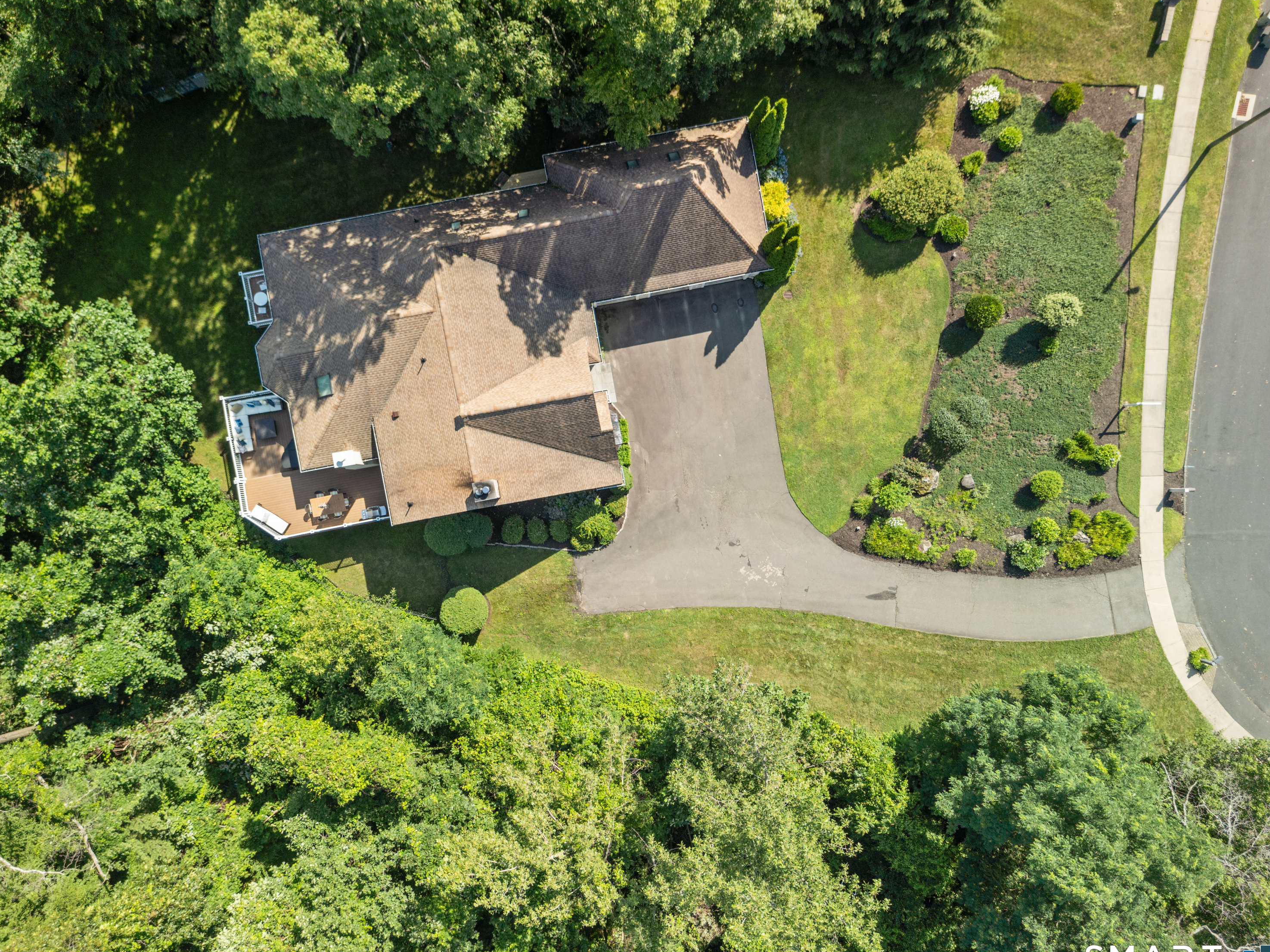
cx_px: 620
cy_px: 484
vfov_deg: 54.9
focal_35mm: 25
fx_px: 917
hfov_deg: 69.4
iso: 100
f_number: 1.7
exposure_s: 1/250
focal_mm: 6.72
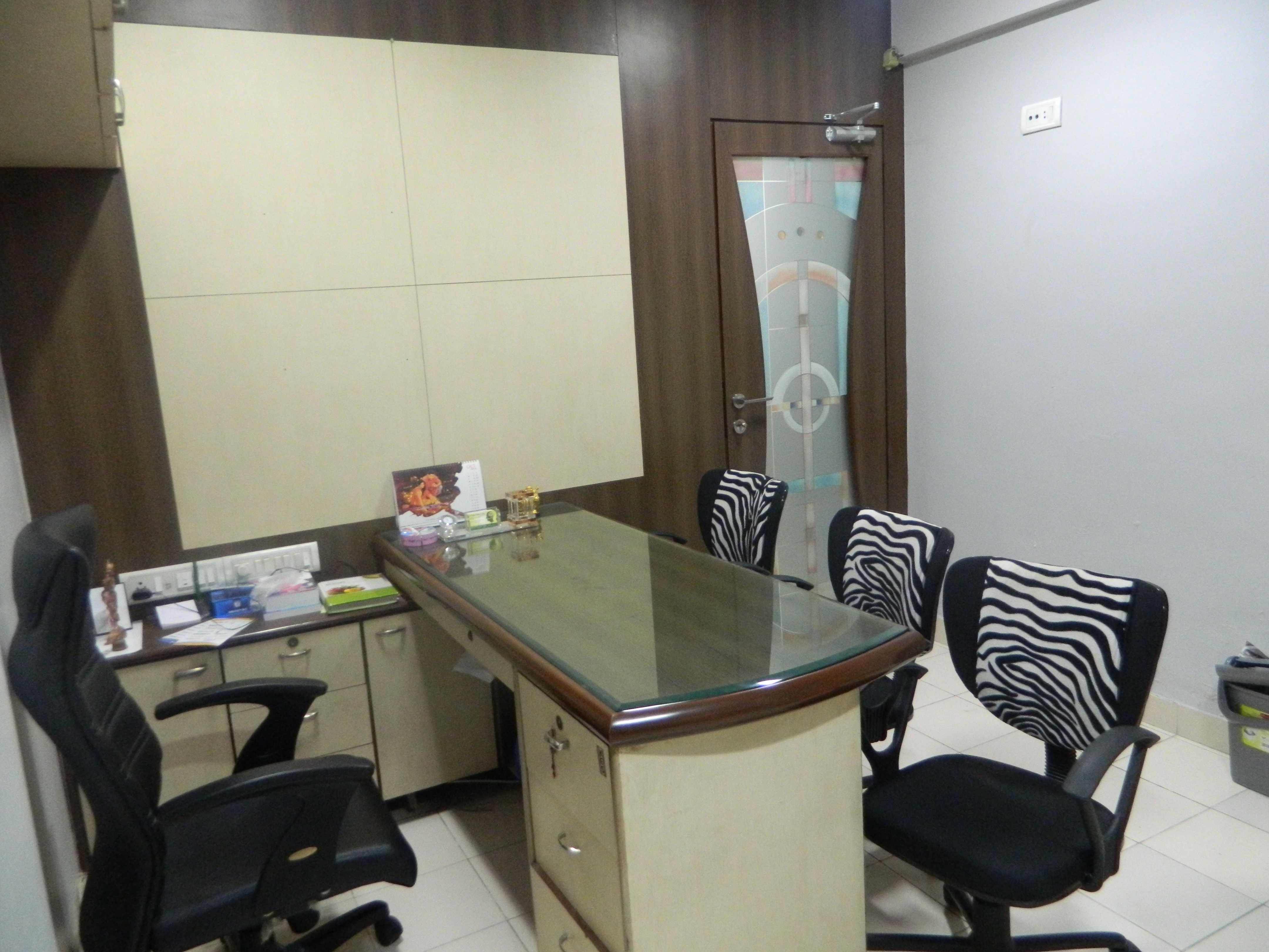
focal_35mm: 25
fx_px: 916
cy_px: 476
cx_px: 634
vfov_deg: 54.9
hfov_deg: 69.4
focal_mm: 4.5
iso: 400
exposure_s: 1/15
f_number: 3.1
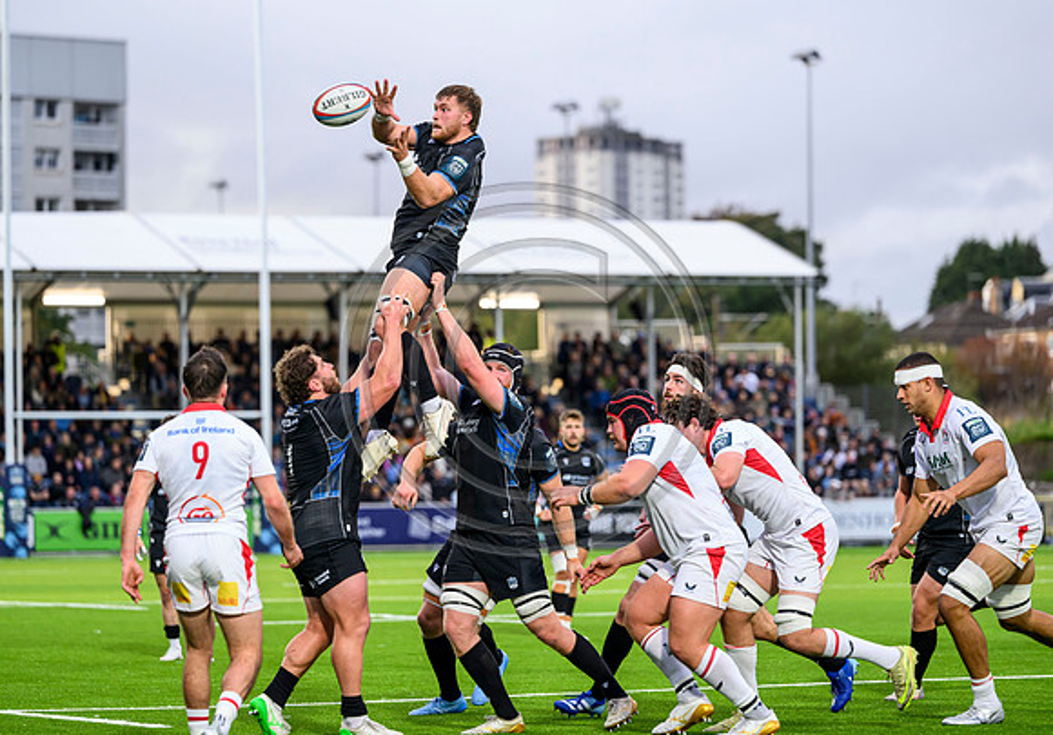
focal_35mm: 175
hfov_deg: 11.6
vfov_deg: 8.1
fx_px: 5200
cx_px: 468
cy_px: 345
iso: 1600
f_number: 3.2
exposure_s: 1/1250
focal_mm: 160
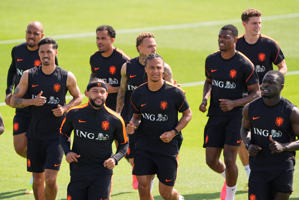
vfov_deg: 2.3
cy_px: 100
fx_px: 4983
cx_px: 150
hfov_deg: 3.4
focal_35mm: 600
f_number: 4
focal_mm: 600
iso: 640
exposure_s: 1/2500
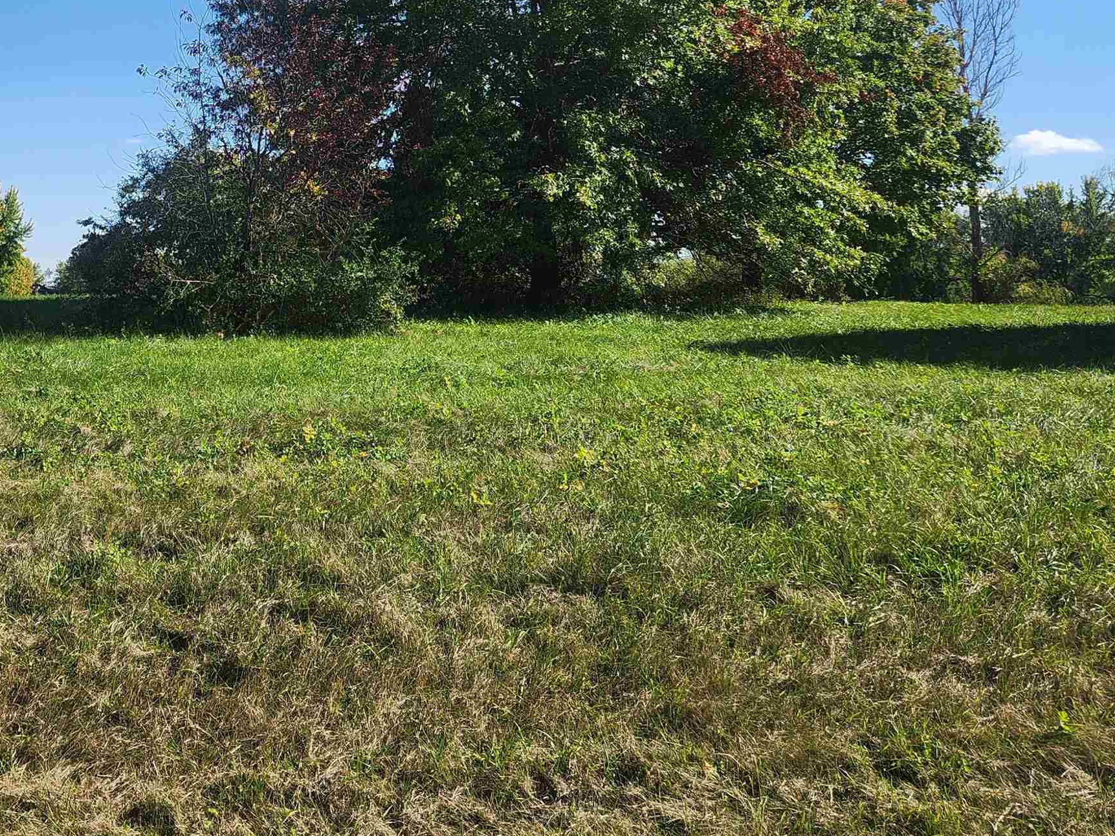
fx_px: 1321
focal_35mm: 41
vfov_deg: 33.9
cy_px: 149
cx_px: 195
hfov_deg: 43.3
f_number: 1.8
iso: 20
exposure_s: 1/1225
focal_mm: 5.4
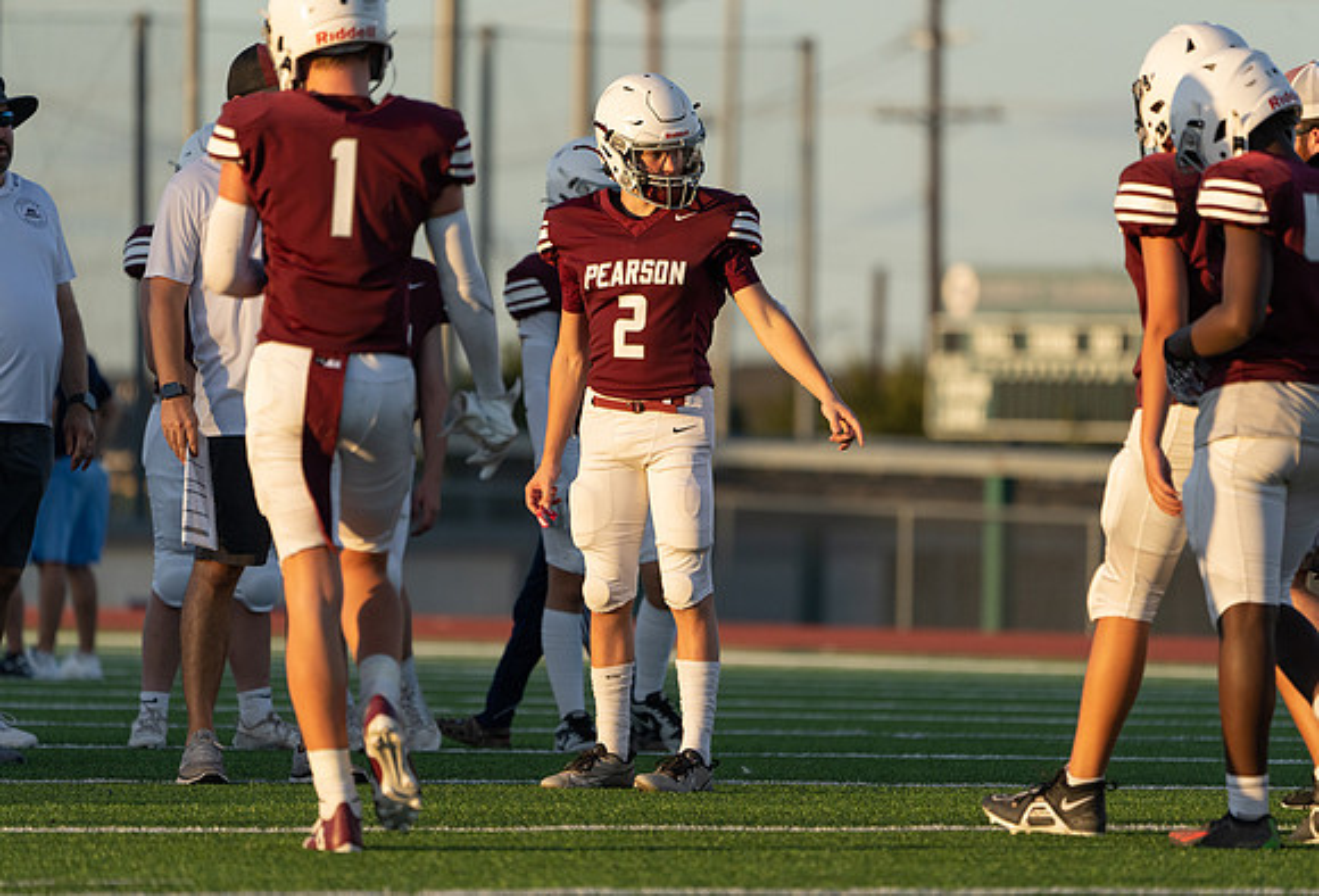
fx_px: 15858
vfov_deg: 3.2
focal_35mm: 430
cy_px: 438
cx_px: 678
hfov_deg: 4.8
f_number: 5.6
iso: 640
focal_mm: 400
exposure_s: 1/1250
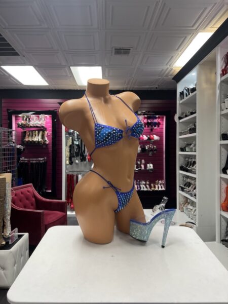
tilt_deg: -0.7
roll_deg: +0.7
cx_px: 114
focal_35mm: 26
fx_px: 228
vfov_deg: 67.3
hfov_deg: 53.1
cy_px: 152
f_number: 1.5
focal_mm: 5.7
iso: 80
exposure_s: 1/60
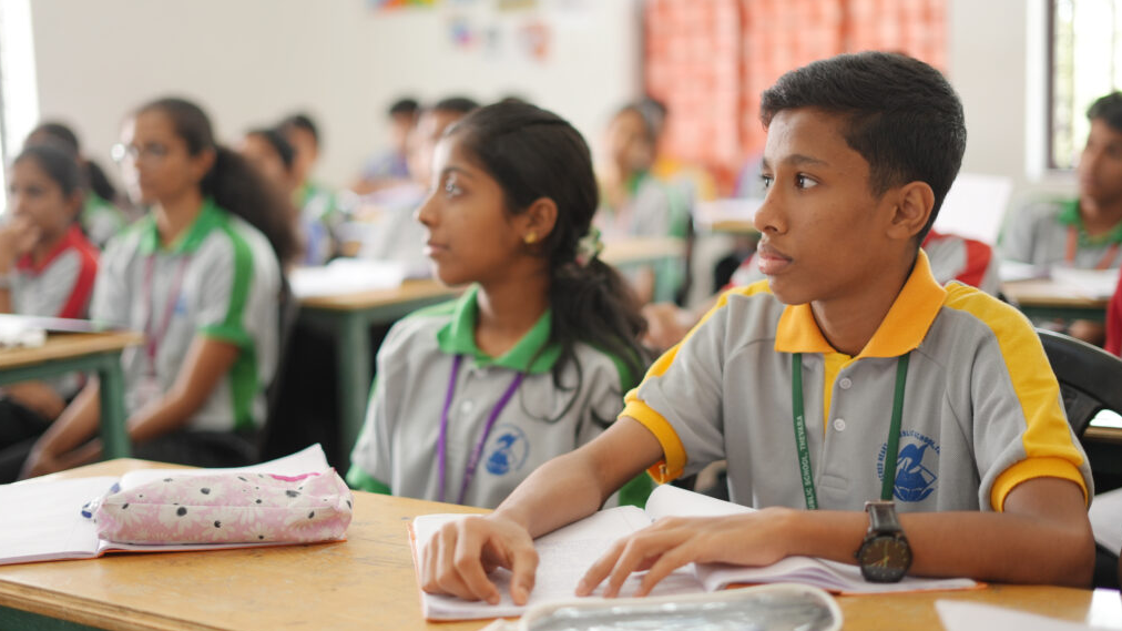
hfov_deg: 39.2
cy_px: 342
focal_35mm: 53
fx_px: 1577
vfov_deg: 22.6
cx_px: 561
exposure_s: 1/125
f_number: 1.8
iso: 320
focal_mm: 50
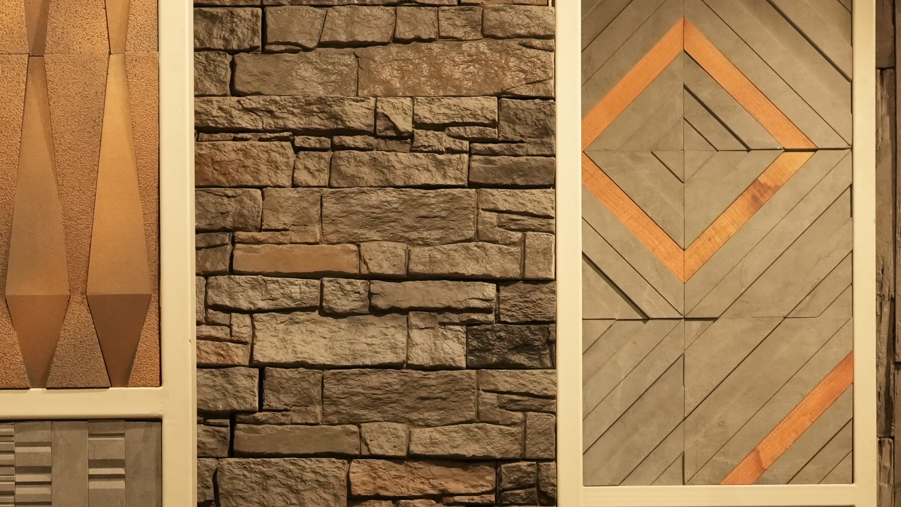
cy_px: 818
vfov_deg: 10.9
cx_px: 338
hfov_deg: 20.1
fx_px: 2532
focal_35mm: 106
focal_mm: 35
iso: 2500
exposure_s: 1/160
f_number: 8
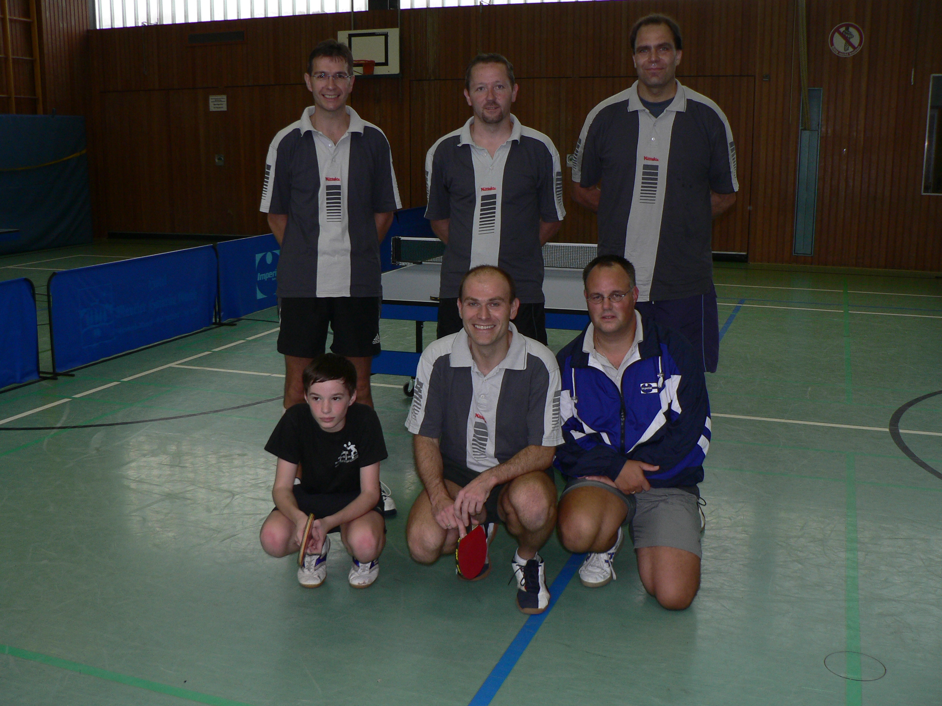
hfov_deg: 51.4
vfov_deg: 39.7
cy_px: 353
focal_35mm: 36
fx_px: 980
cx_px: 471
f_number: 2.8
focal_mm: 6
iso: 100
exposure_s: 1/60
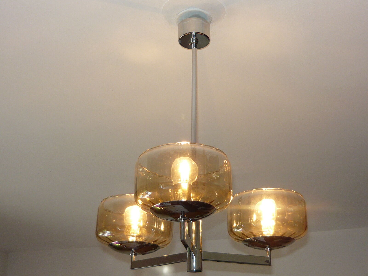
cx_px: 184
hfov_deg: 38.9
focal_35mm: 49
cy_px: 138
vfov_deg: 29.7
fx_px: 521
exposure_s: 1/100
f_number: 2.8
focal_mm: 5.5
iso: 100
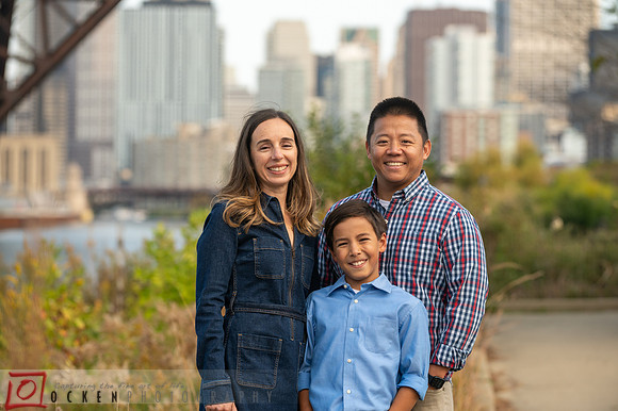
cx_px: 309
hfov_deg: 14.8
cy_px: 206
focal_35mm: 139
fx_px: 2379
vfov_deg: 9.9
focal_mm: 135
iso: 400
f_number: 4
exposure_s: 1/800
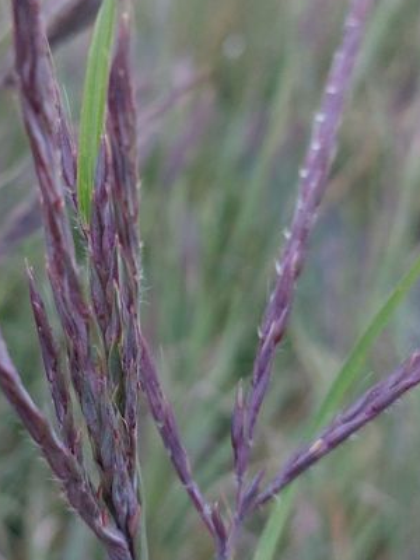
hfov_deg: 28.9
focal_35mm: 50
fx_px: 809
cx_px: 136
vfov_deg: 38.1
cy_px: 246
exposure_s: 1/50
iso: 500
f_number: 1.8
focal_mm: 5.23
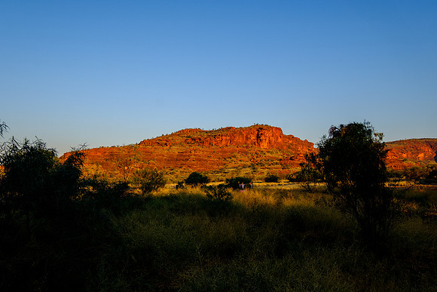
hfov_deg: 55.8
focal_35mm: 34
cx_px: 218
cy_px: 146
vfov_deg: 38.9
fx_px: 413
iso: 200
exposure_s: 1/280
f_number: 8
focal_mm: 22.9
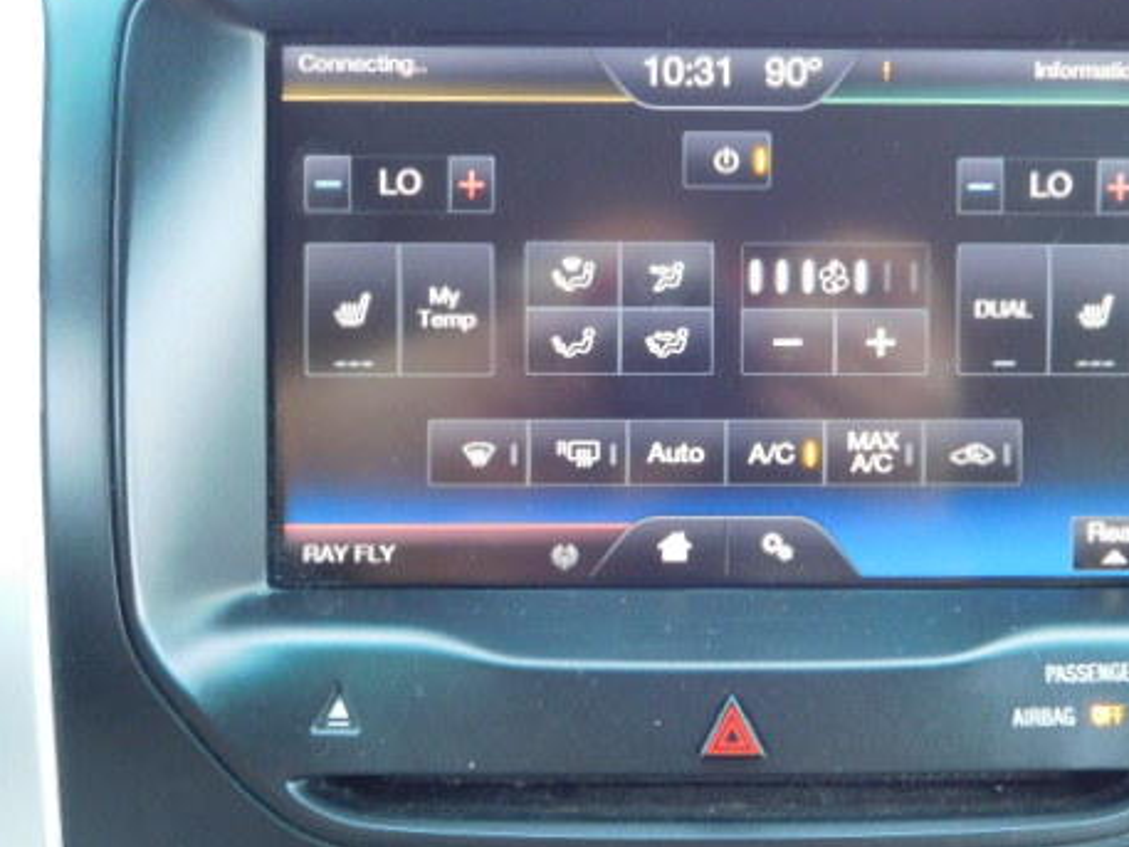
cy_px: 378
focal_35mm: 42
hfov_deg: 44.4
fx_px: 1370
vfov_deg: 34.3
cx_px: 704
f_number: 3.2
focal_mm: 5.3
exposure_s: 1/30
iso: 320
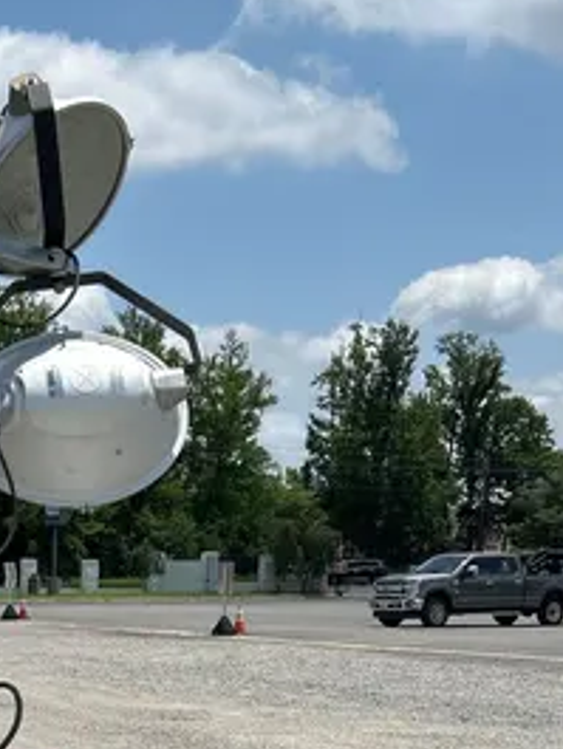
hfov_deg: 19.6
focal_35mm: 72
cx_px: -57
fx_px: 1560
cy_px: 745
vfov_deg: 25.7
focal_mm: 5.7
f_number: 1.5
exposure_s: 1/6579
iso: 50
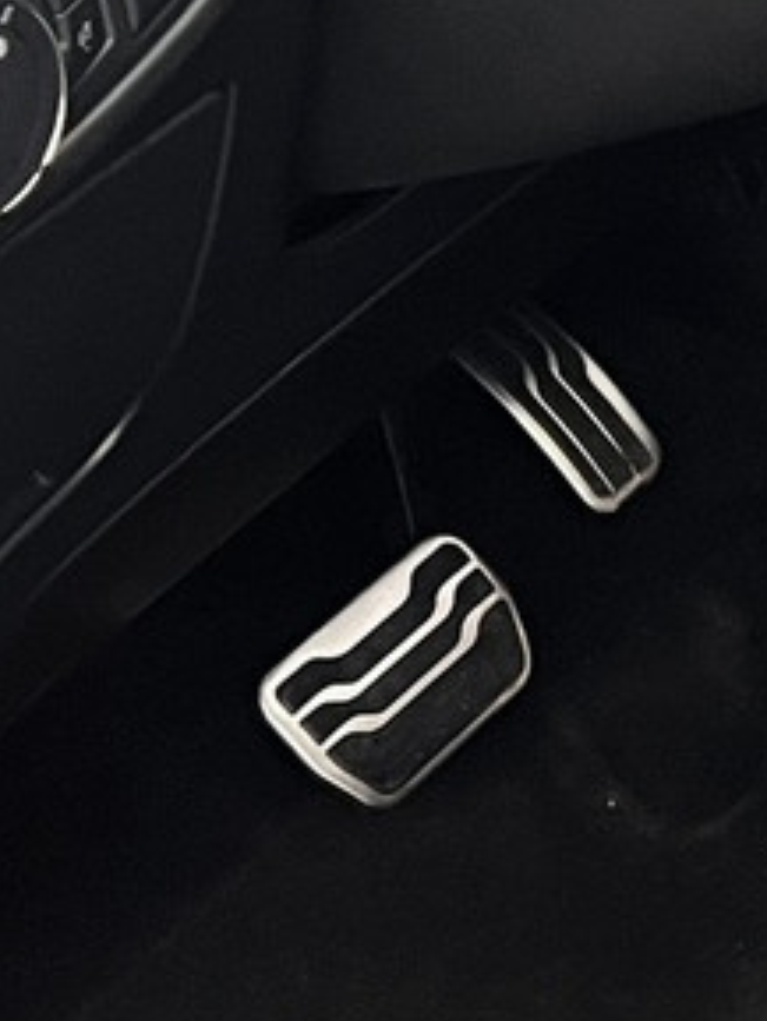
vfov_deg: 13.6
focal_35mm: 144
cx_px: 1637
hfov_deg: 9.5
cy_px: 155
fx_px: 4251
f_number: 1.5
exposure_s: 1/60
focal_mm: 5.7
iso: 250
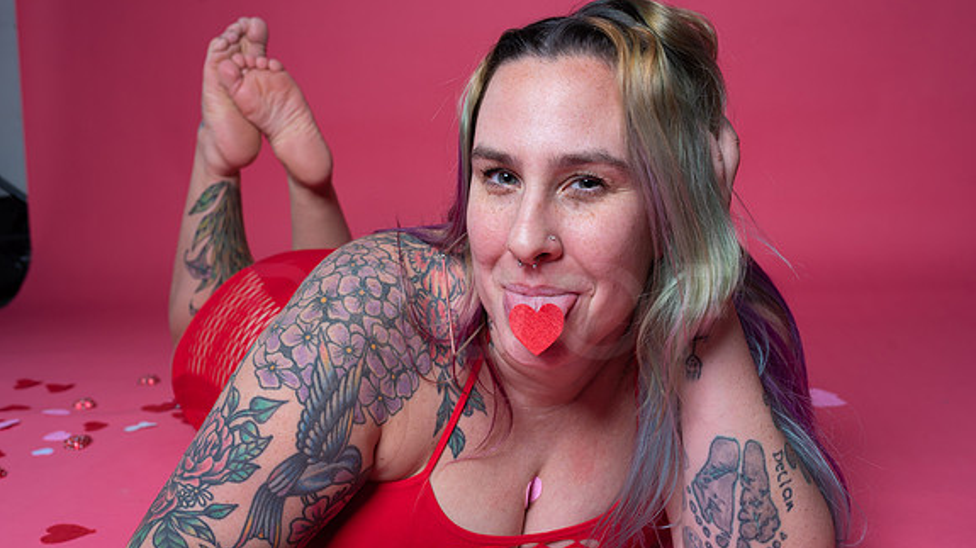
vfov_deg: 31.9
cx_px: 491
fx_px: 957
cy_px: 311
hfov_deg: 54.0
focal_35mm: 37
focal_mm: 35
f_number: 8
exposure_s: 1/160
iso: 100
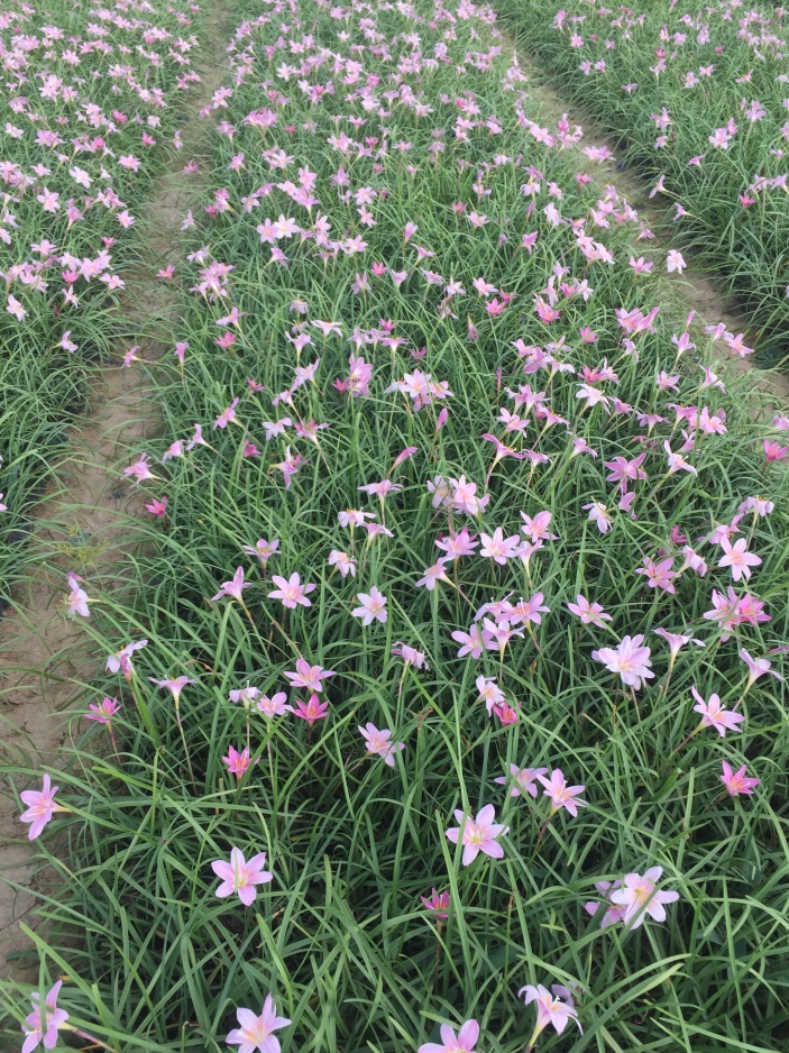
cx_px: 369
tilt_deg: -39.3
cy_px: 592
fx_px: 1003
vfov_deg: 55.2
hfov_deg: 42.9
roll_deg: +1.9
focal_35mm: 33
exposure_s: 1/638
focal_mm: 4.15
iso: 32
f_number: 2.2
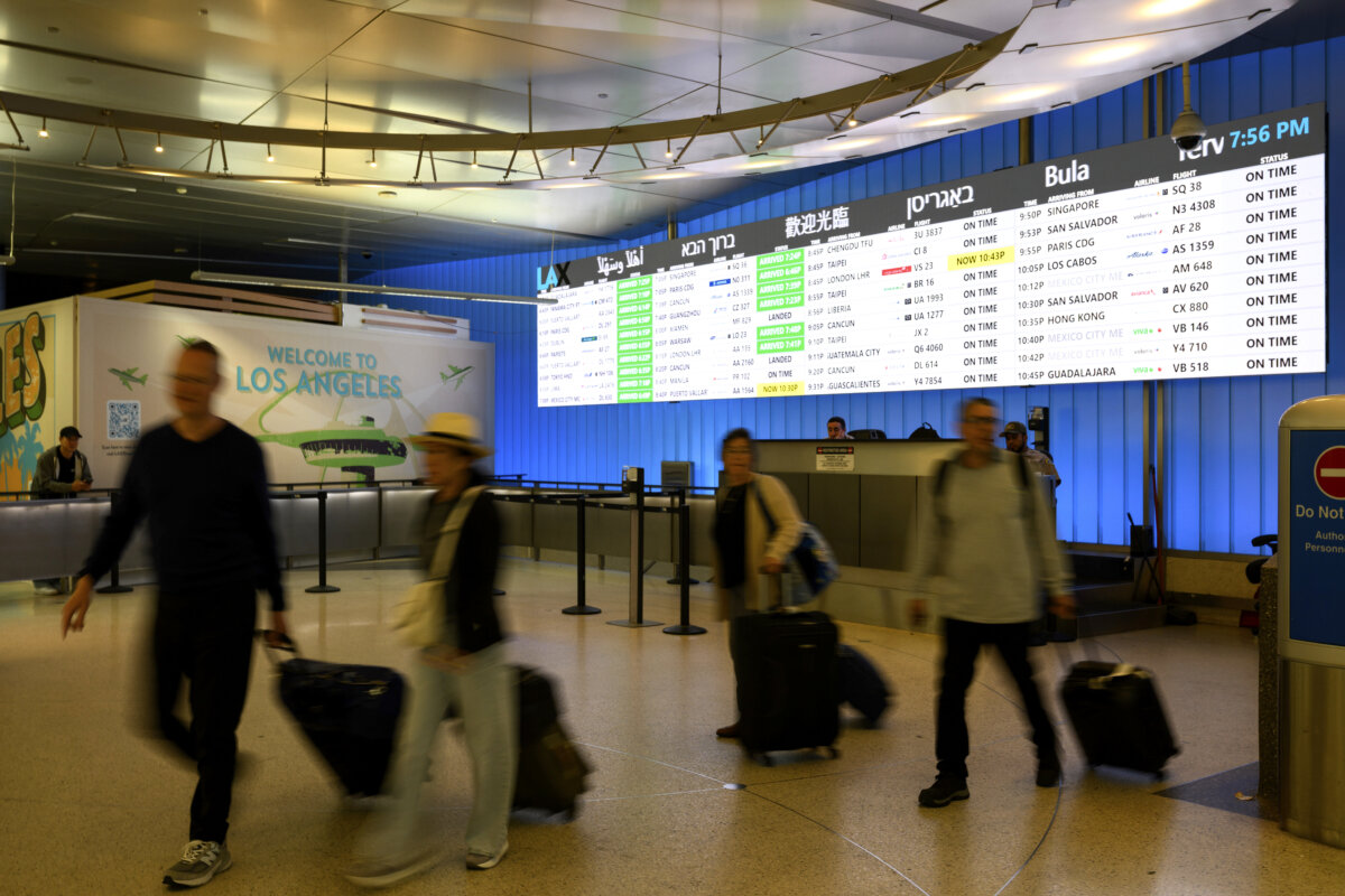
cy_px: 448
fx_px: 1270
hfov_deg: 55.8
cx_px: 672
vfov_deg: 38.9
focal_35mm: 34
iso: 200
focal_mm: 34
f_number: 5.6
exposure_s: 1/13
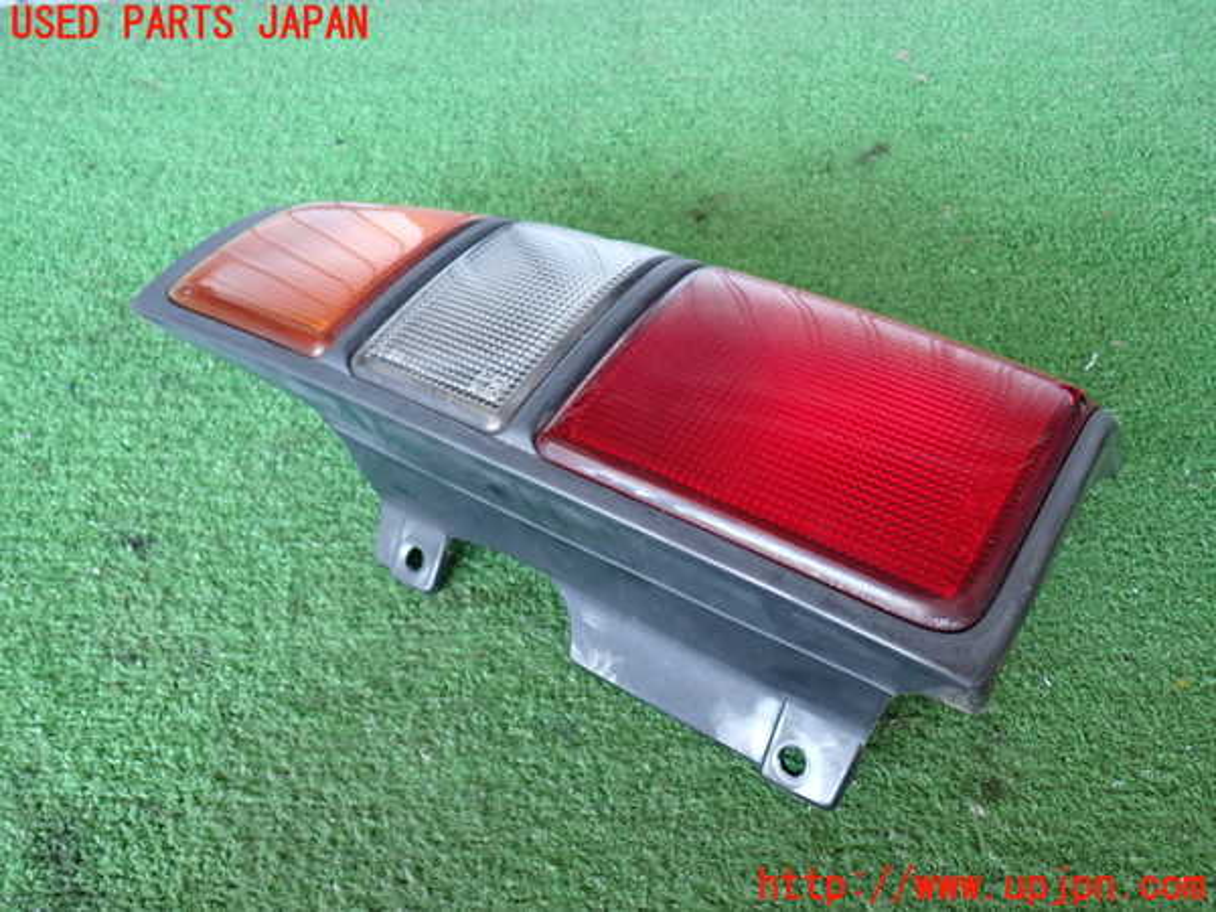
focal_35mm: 30
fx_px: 1054
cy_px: 456
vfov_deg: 46.8
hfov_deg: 60.0
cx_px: 608
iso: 200
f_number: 2.3
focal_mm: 5.4
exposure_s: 1/50
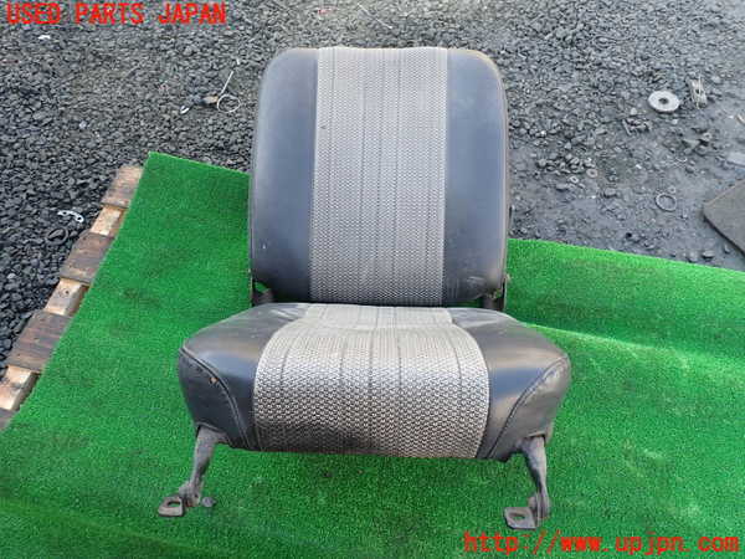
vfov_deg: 54.9
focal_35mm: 25
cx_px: 372
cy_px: 280
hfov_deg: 69.4
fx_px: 538
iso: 100
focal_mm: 4.5
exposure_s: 1/80
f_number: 2.8
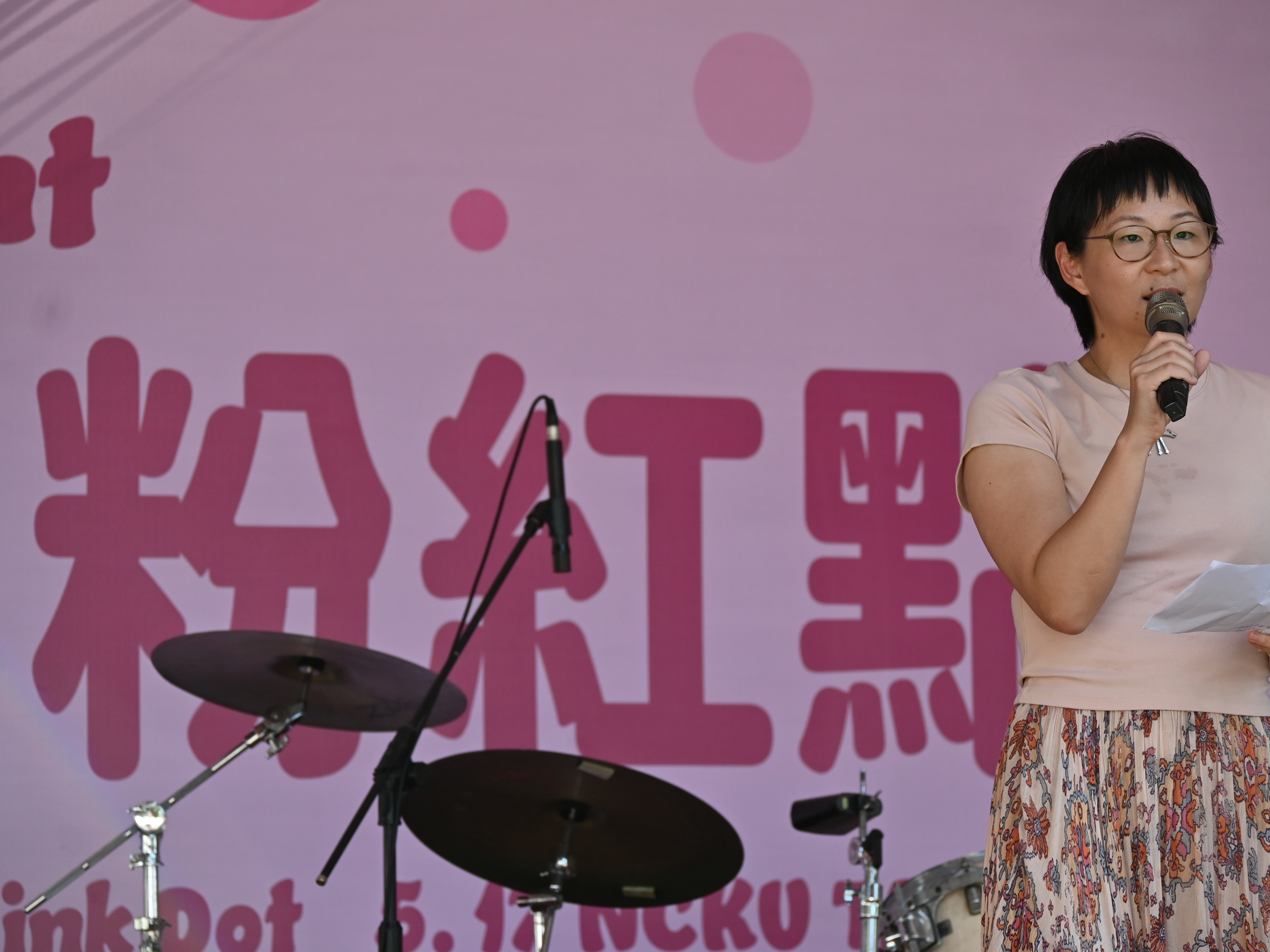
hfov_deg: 10.5
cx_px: 657
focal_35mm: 188
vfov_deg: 7.9
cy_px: 500
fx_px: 6897
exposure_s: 1/250
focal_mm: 110
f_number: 5
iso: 200
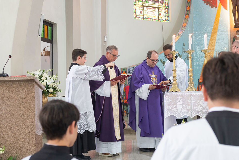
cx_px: 118
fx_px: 372
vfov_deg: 24.2
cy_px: 80
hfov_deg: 35.6
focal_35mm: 56
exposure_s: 1/160
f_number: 2.8
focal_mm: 35
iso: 640
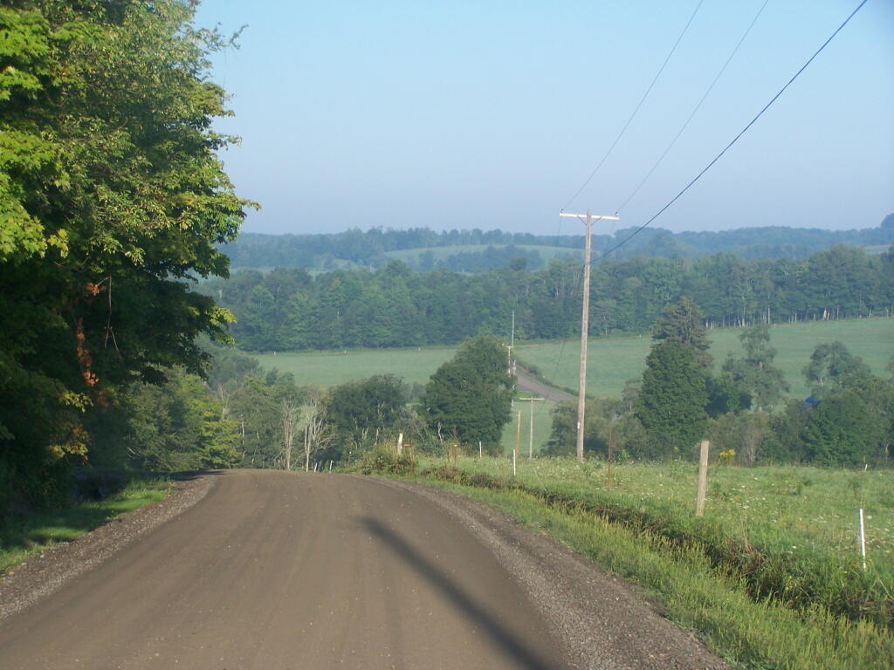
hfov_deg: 23.8
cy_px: 335
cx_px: 447
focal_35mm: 82
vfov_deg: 18.0
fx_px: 2118
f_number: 3.2
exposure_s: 1/640
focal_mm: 13.7
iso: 80
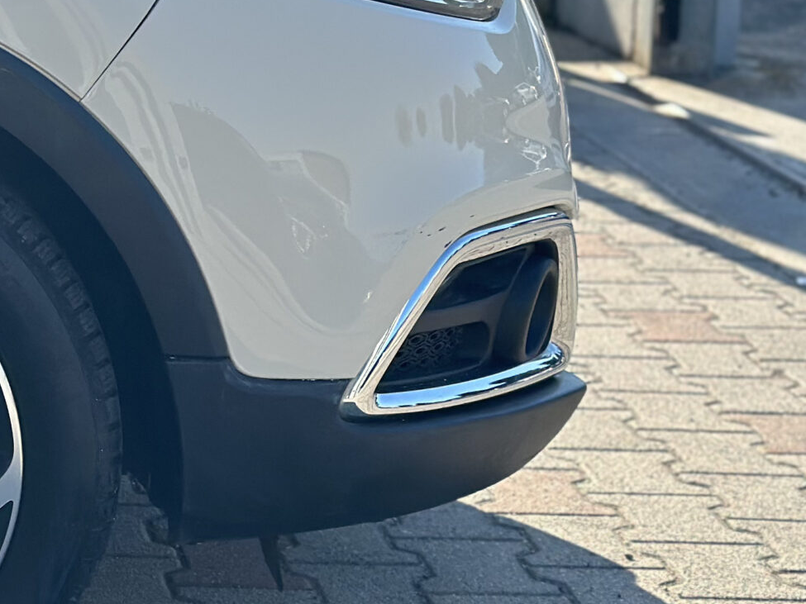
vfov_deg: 11.8
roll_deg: +1.2
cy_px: 260
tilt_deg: -13.4
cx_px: -186
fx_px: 2933
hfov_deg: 15.1
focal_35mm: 126
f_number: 1.78
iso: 100
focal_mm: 6.86
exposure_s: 1/2070
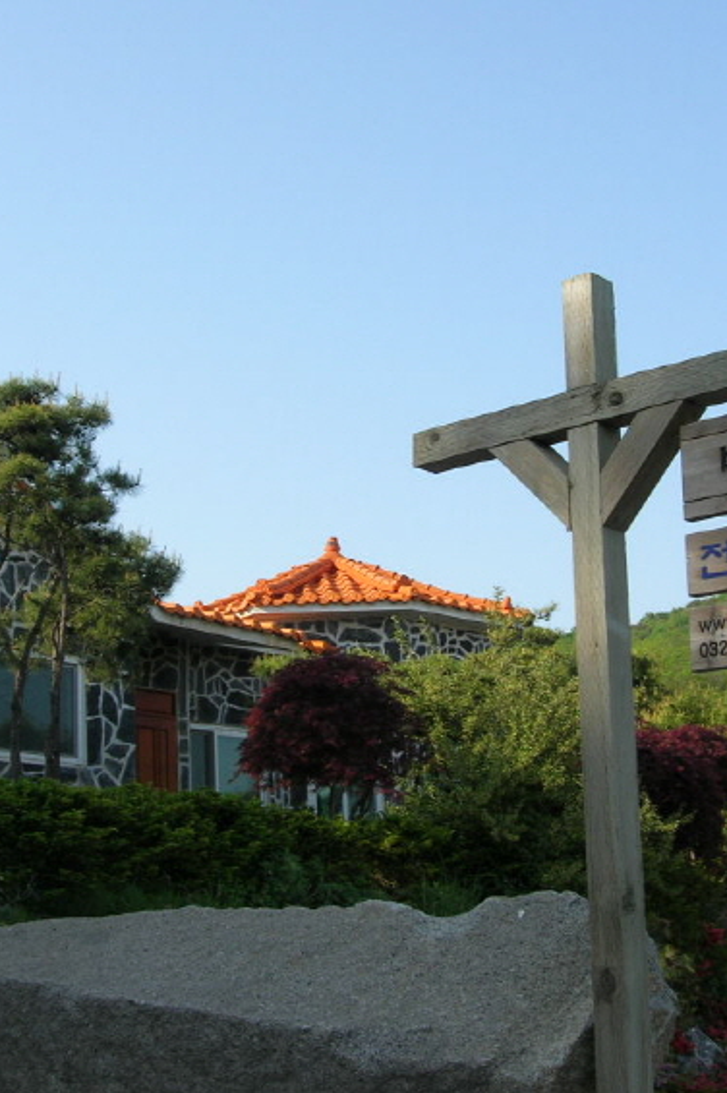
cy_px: 517
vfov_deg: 35.6
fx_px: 1698
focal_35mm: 56
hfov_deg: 24.2
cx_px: 358
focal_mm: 7.8
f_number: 4.8
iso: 64
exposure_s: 1/337
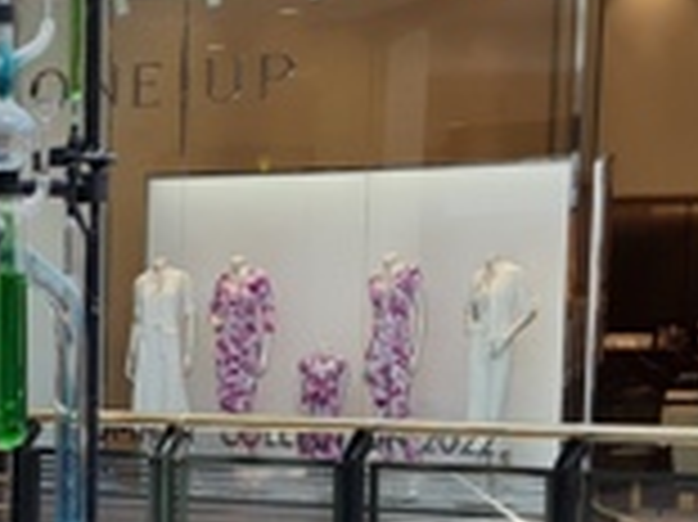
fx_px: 2700
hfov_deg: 14.0
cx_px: -279
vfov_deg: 10.8
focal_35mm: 134
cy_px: 666
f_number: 1.8
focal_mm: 5.4
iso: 50
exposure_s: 1/184
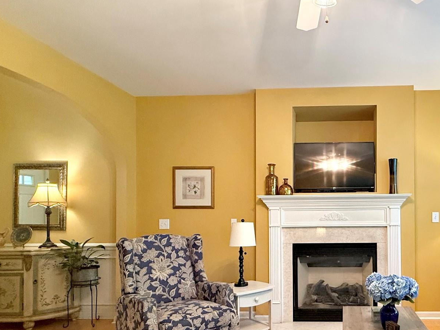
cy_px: 215
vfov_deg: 55.8
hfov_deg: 66.9
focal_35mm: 24
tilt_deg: +0.9
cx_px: 332
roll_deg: +0.4
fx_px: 305
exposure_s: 1/60
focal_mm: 2.22
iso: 500
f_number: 2.2
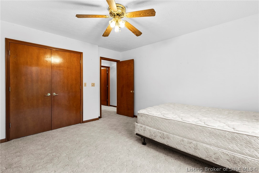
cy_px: 86
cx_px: 130
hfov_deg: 96.7
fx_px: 115
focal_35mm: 16
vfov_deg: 73.8
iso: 400
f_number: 11
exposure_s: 1
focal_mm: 16
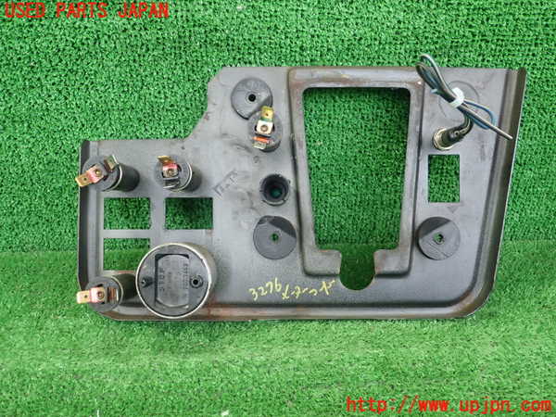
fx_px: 482
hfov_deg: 60.0
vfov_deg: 46.8
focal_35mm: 30
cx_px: 278
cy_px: 208
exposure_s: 1/125
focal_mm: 5.5
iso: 320
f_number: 2.3
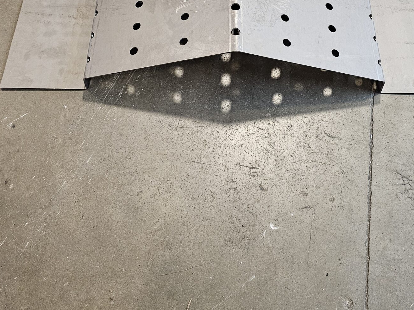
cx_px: 235
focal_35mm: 45
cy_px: 18
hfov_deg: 42.0
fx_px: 538
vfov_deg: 30.4
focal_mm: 6.3
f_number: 1.7
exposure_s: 1/60
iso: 640
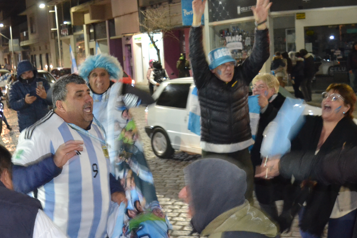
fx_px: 476
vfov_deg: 28.1
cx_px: 143
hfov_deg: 40.9
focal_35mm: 48
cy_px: 121
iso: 2500
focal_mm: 20
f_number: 3.8
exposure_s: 1/60
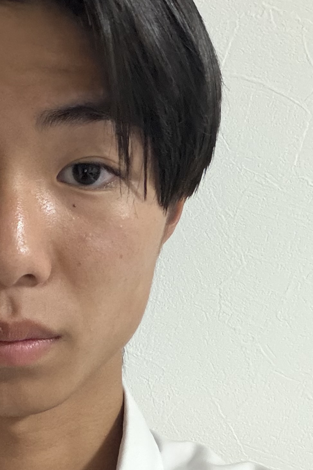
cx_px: 2
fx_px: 861
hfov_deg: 20.0
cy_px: 346
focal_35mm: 66
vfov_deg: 30.1
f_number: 1.9
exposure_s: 1/25
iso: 640
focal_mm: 2.71
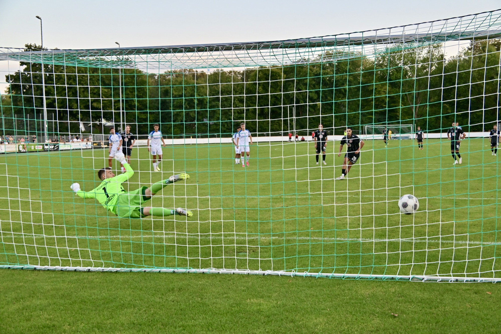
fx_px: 654
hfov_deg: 41.9
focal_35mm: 47
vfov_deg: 28.6
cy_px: 167
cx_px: 250
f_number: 9
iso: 3200
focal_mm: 47
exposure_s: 1/1250
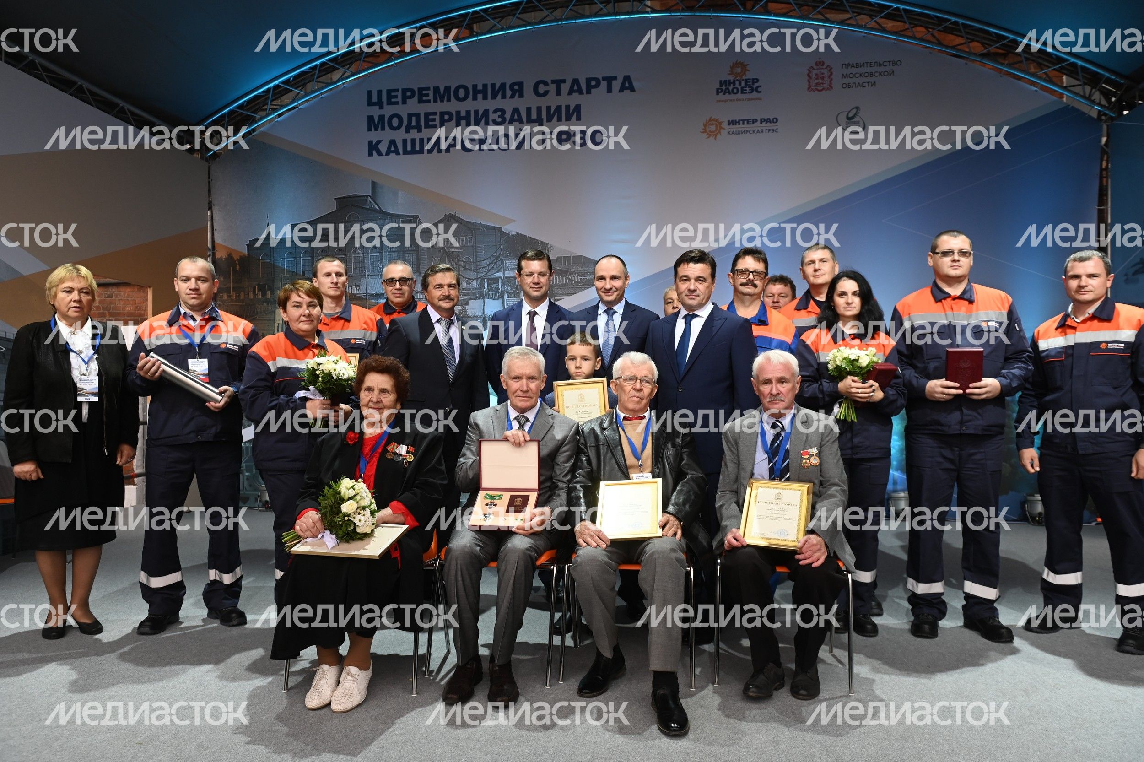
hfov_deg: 73.8
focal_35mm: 24
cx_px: 572
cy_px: 381
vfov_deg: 53.1
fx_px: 762
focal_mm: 24
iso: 720
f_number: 4.5
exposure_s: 1/250
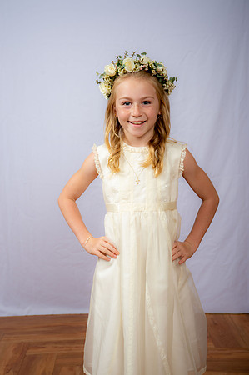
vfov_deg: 32.4
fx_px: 645
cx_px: 124
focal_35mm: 62
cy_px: 188
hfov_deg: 21.9
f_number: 6.3
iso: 250
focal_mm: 62
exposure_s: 1/160
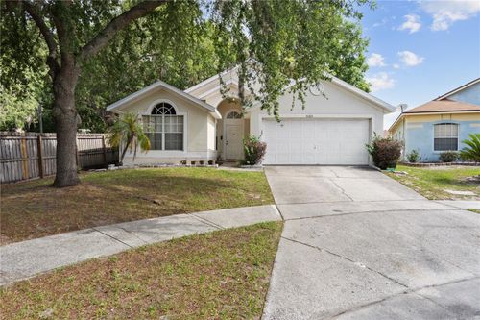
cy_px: 160
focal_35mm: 24
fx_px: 320
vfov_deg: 53.1
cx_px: 240
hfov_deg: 73.8
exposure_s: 1/160
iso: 100
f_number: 9
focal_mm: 16
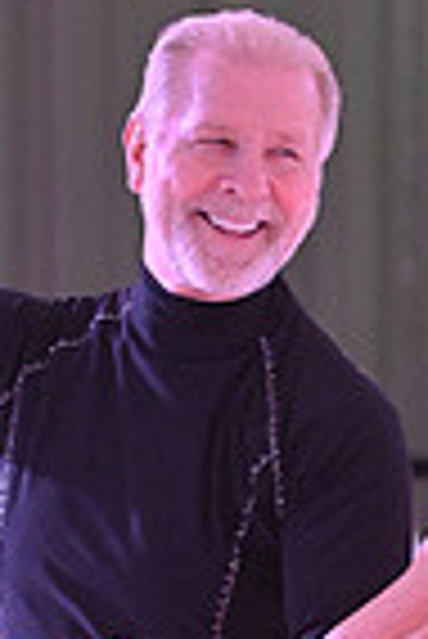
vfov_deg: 4.3
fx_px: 8414
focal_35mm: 473
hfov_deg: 2.9
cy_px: 842
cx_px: 529
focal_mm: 116
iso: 5000
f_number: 5
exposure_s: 1/400
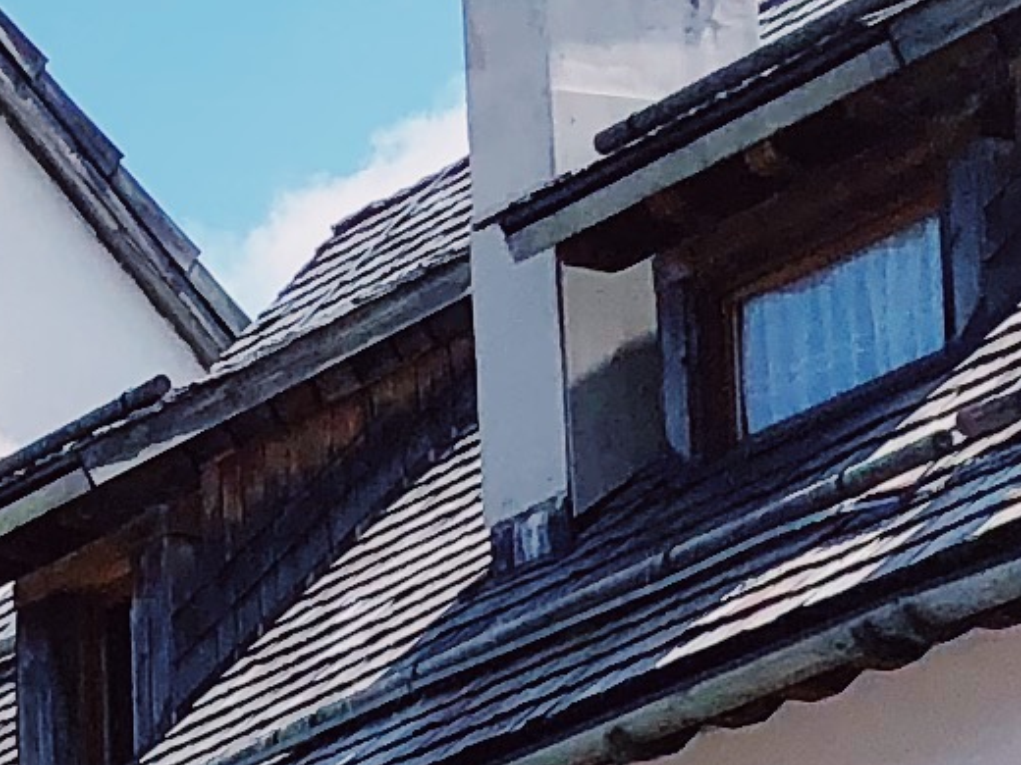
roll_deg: +3.6
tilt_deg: +3.8
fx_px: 6400
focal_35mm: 217
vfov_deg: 6.6
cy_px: 1722
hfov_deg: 8.8
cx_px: -719
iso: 20
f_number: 1.8
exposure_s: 1/2825
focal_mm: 4
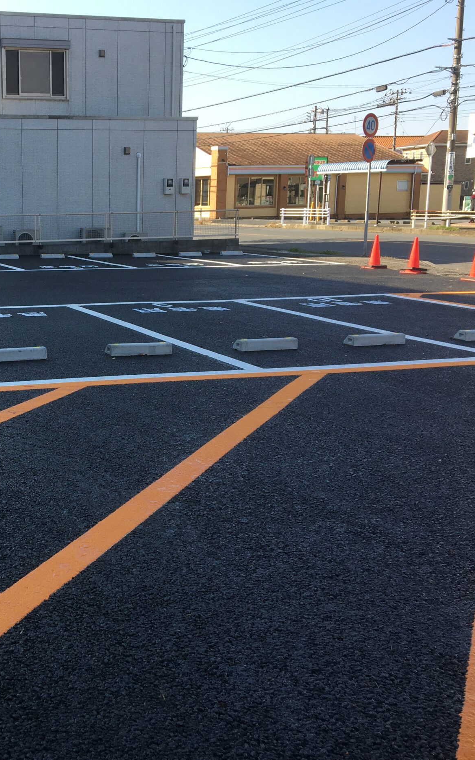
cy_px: 376
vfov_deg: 47.2
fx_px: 870
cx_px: 53
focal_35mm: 42
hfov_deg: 29.4
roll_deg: -0.2
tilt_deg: -11.5
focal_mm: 4.15
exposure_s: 1/527
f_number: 2.2
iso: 25
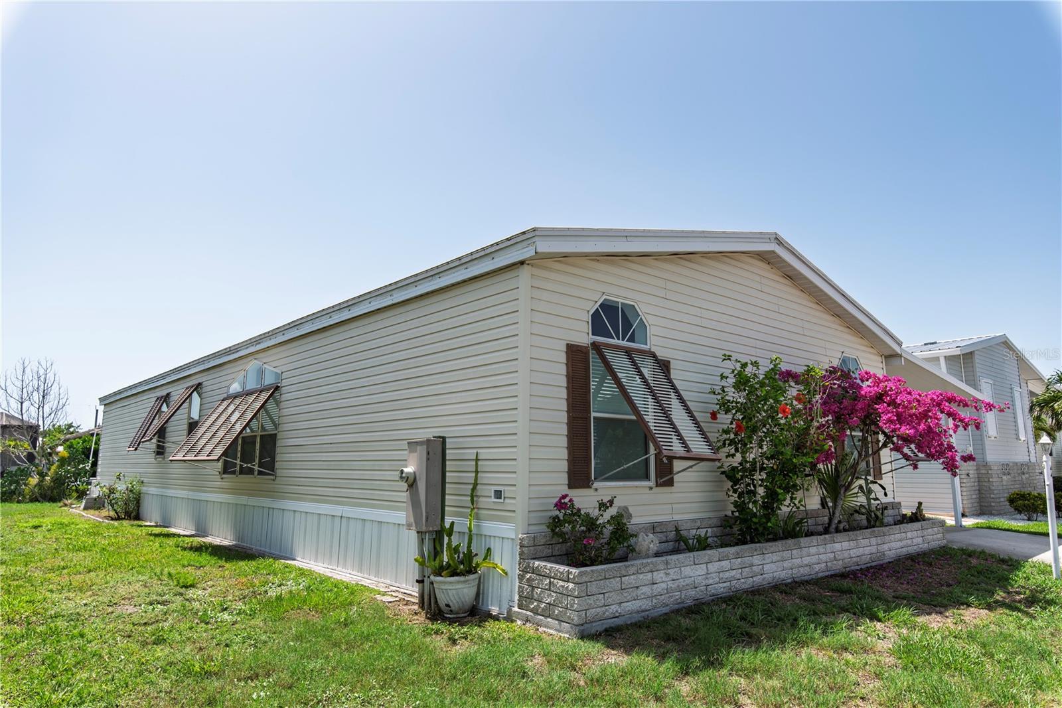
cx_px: 531
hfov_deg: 78.6
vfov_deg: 57.2
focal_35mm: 22
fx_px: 649
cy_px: 354
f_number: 8
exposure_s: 1/250
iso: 100
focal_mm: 22
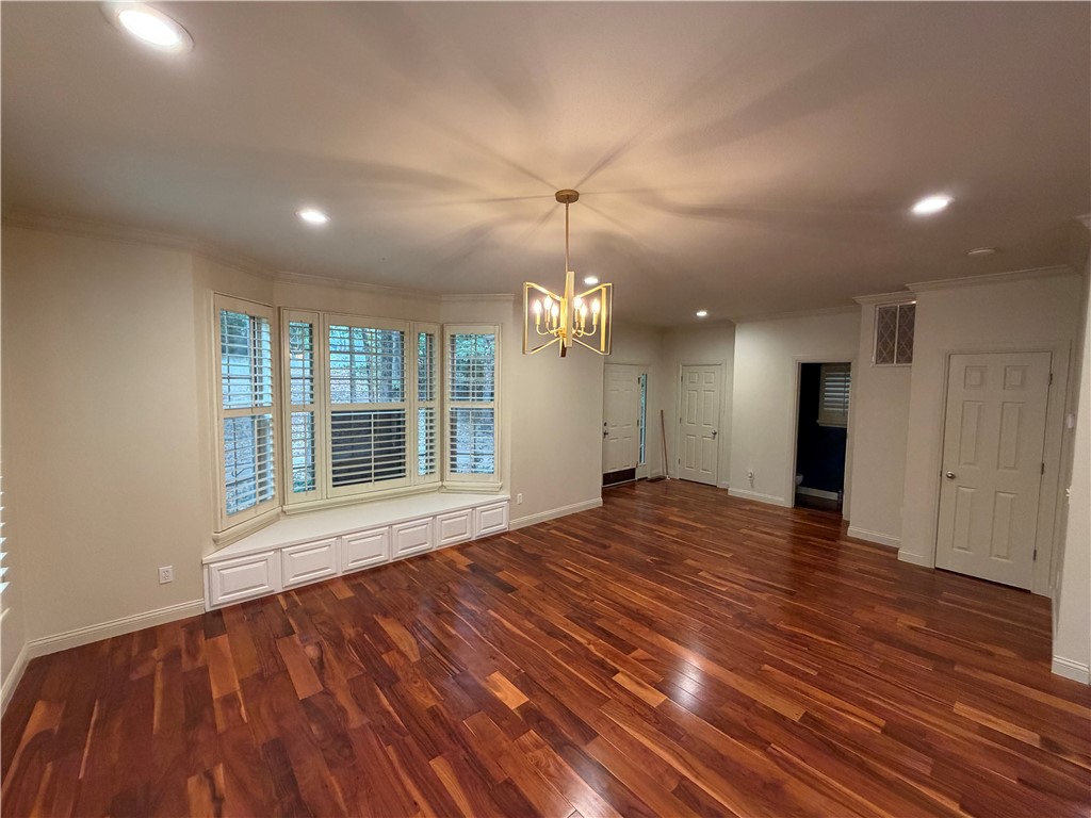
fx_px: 441
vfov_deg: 85.7
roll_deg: -0.3
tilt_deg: -3.7
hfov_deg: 102.1
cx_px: 546
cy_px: 409
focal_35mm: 14
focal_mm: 2.22
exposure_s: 1/60
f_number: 2.2
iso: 400
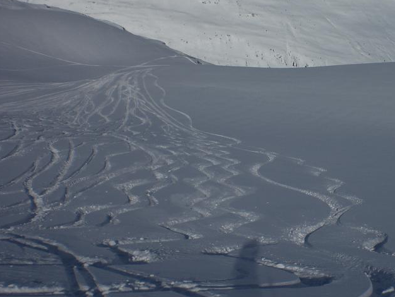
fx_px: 639
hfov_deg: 33.7
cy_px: 152
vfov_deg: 26.1
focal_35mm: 56
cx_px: 289
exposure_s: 1/2000
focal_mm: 6.3
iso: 50
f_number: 4.4
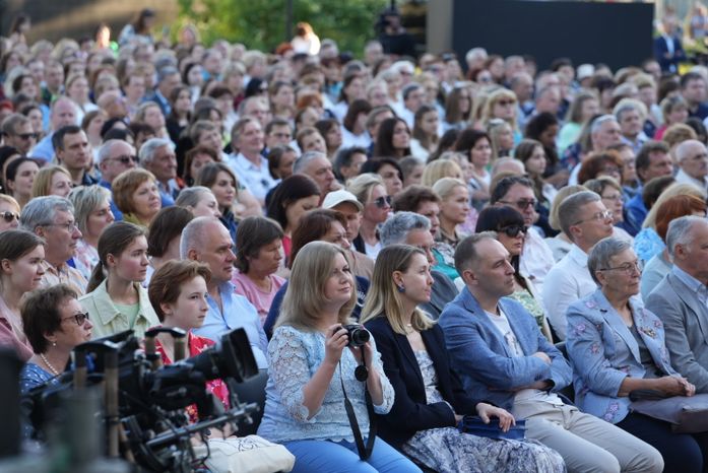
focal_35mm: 173
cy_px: 236
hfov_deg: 11.9
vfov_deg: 8.0
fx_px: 3405
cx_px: 354
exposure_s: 1/200
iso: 500
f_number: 5.6
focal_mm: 173
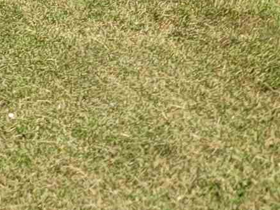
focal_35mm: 174
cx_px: 189
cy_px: -492
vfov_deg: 7.2
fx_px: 1408
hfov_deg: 11.3
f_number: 1.8
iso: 20
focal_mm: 7
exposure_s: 1/917
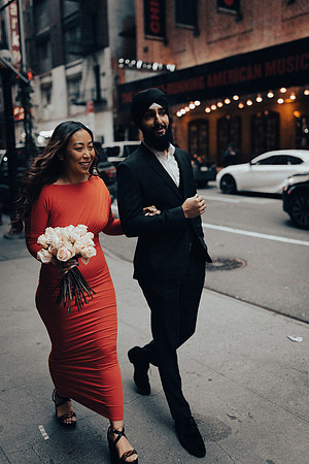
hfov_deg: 37.9
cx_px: 154
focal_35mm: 35
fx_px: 451
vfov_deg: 54.4
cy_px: 232
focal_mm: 35
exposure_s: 1/320
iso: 400
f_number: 1.6
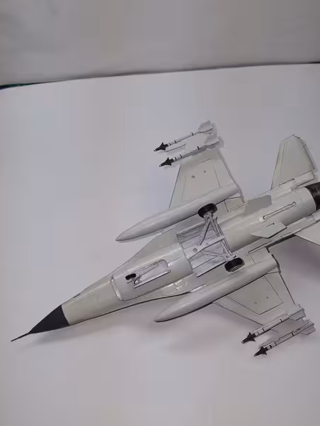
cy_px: 233
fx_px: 431
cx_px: 201
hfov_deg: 40.4
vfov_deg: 52.5
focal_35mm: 35
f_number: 1.8
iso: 25
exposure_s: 1/100
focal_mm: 3.98
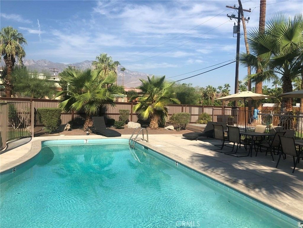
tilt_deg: -1.4
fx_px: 245
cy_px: 114
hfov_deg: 63.4
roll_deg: -2.3
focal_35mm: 28
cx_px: 152
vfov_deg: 49.7
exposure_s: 1/2525
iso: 20
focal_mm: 3.99
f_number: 1.8
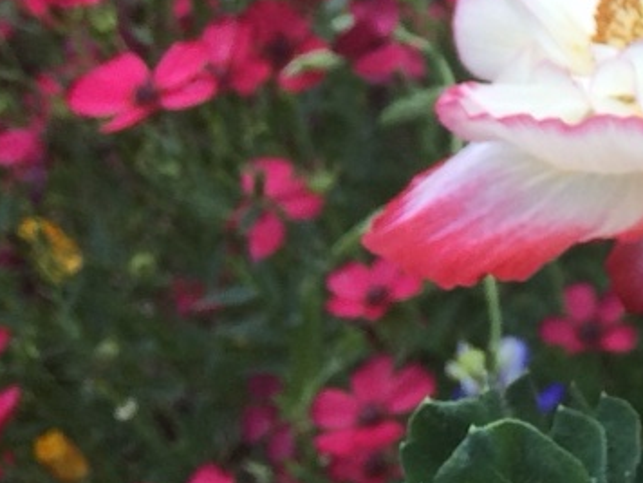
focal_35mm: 135
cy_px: -418
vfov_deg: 10.3
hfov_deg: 13.3
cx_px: 1122
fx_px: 2508
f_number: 2.2
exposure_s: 1/223
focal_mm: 4.12
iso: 32
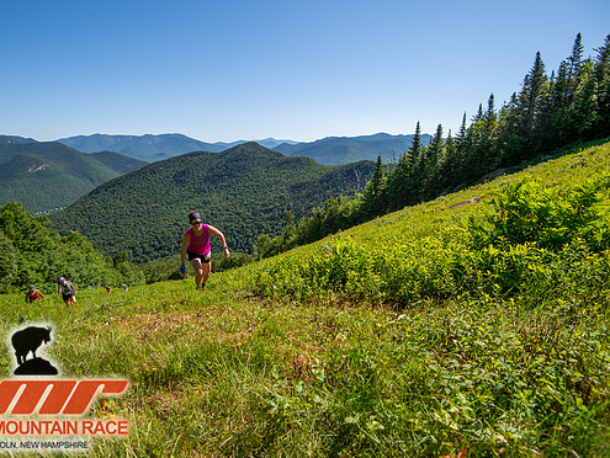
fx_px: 317
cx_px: 277
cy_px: 228
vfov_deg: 71.7
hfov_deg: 87.5
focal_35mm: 18
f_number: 5
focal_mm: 16
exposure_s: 1/640
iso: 100
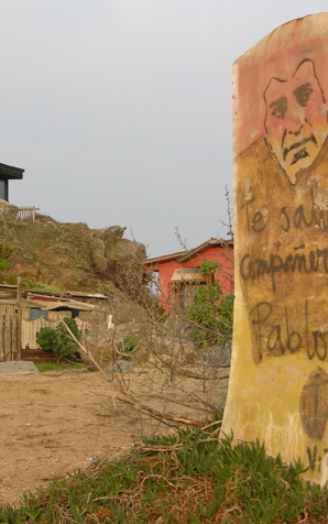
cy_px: 262
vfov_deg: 22.1
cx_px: 147
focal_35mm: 94
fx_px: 1343
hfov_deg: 13.9
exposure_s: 1/108
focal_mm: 16.8
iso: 50
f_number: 3.6
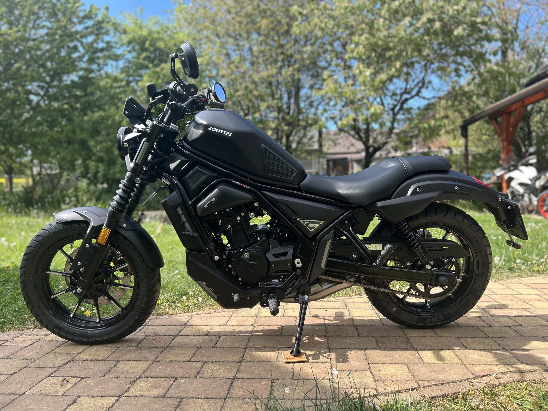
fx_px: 412
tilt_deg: -2.3
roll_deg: +1.9
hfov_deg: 67.3
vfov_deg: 53.1
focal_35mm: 26
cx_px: 274
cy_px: 206
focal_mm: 5.7
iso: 50
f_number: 1.5
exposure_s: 1/853
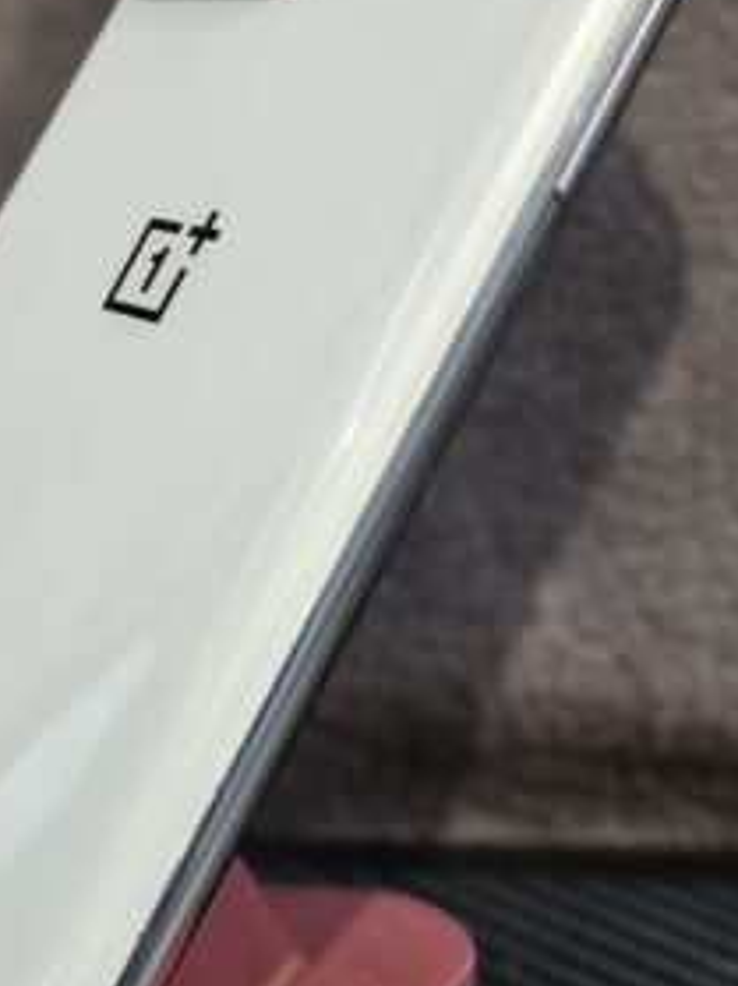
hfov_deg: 21.9
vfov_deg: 29.2
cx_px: 113
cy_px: 343
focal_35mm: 66
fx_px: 1878
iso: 200
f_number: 1.8
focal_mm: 5.4
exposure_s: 1/100
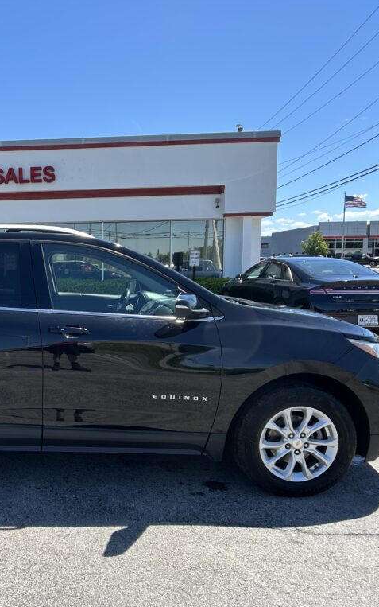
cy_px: 303
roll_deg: +1.0
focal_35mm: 37
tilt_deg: -5.0
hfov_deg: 32.9
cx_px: 48
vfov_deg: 52.7
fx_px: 611
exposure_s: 1/2045
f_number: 1.5
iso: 50
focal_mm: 5.7
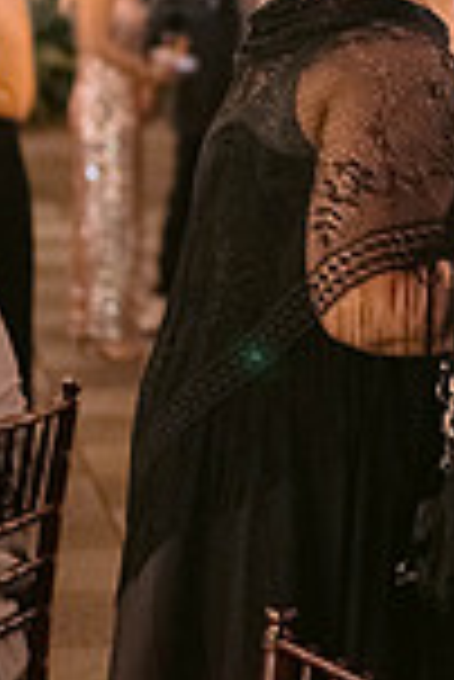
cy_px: 77
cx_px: 472
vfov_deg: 13.6
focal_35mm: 149
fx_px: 2812
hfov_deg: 9.2
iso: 2000
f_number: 1.8
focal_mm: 50
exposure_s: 1/100
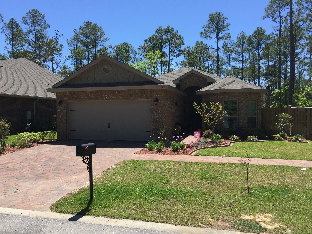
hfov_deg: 61.7
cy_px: 117
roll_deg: +0.9
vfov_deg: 48.2
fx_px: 261
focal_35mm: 29
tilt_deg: -1.0
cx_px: 156
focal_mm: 4.15
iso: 32
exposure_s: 1/1582
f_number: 2.2
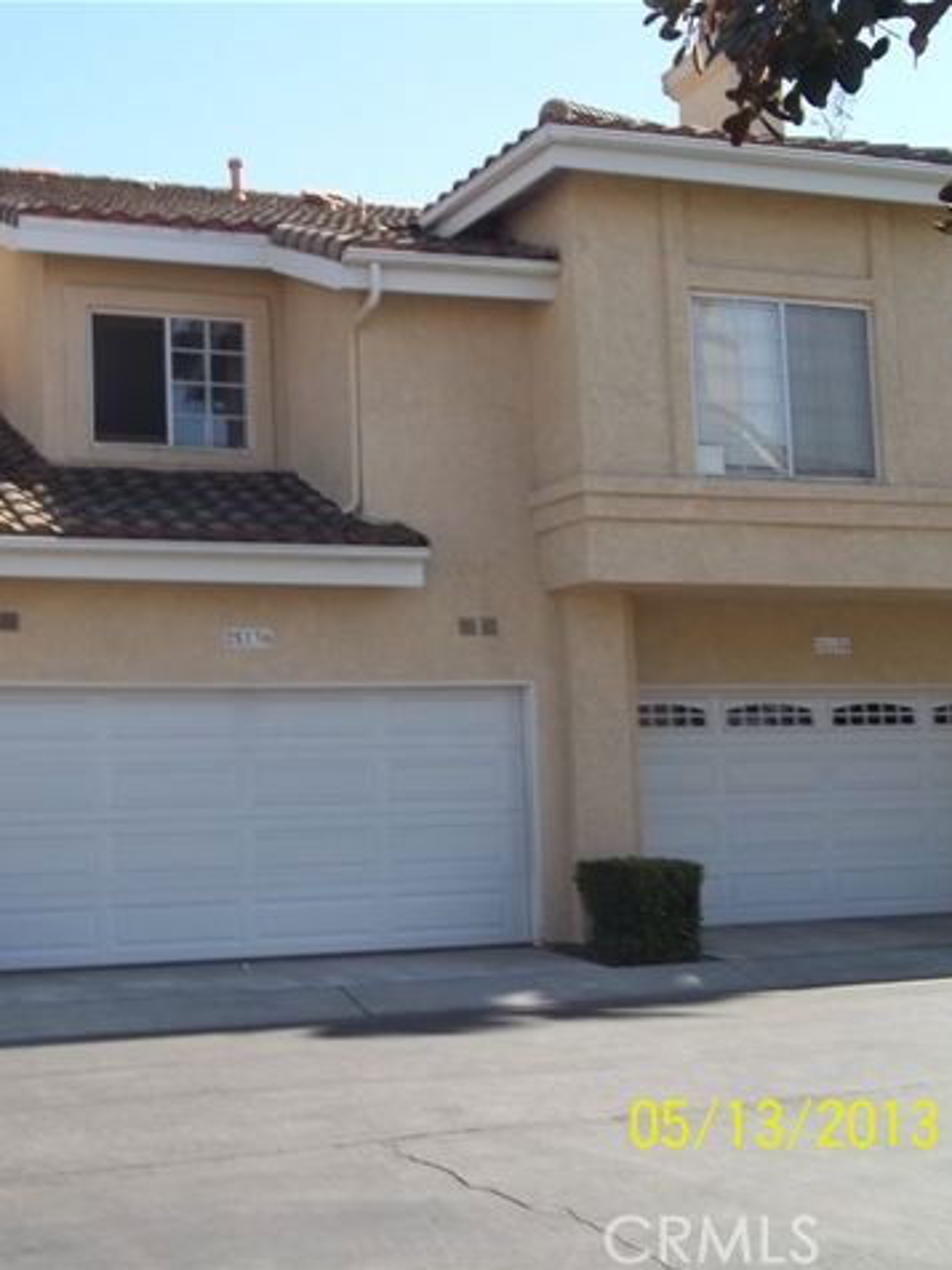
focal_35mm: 43
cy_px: 638
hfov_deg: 32.5
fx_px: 1577
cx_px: 171
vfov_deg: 43.9
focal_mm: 5.7
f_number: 8.8
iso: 64
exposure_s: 1/80
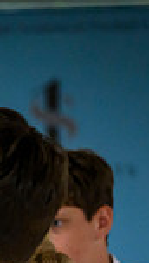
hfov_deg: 2.2
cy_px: 328
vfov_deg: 4.0
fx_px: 3762
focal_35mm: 538
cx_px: -378
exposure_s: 1/320
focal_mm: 120
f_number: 3.2
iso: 4000
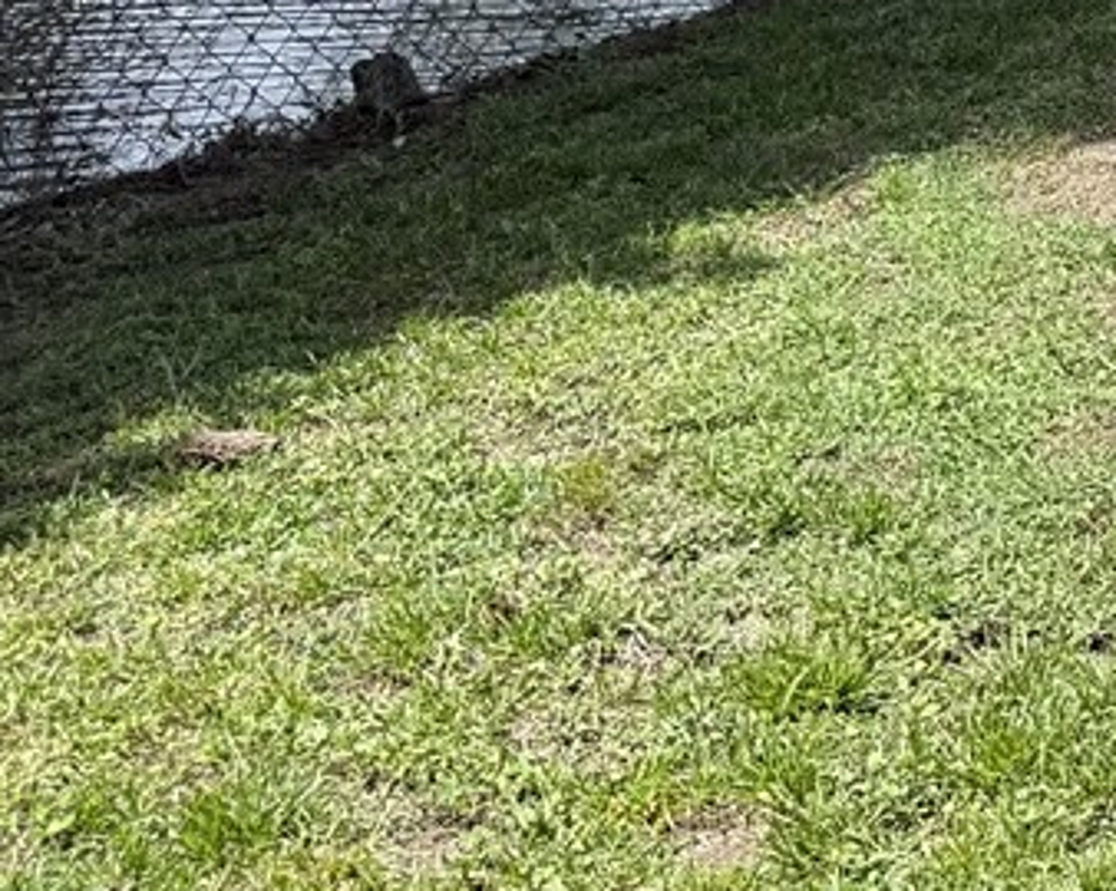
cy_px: -449
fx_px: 3664
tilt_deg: -6.5
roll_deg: +1.6
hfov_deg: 15.0
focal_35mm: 111
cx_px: 2027
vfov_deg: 13.1
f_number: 1.78
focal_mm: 6.76
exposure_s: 1/2703
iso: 80
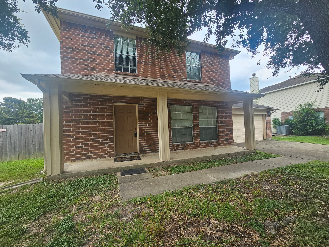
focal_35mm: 13
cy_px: 124
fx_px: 124
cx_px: 164
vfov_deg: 89.9
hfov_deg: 106.2
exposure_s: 1/280
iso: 50
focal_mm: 2.2
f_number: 2.2
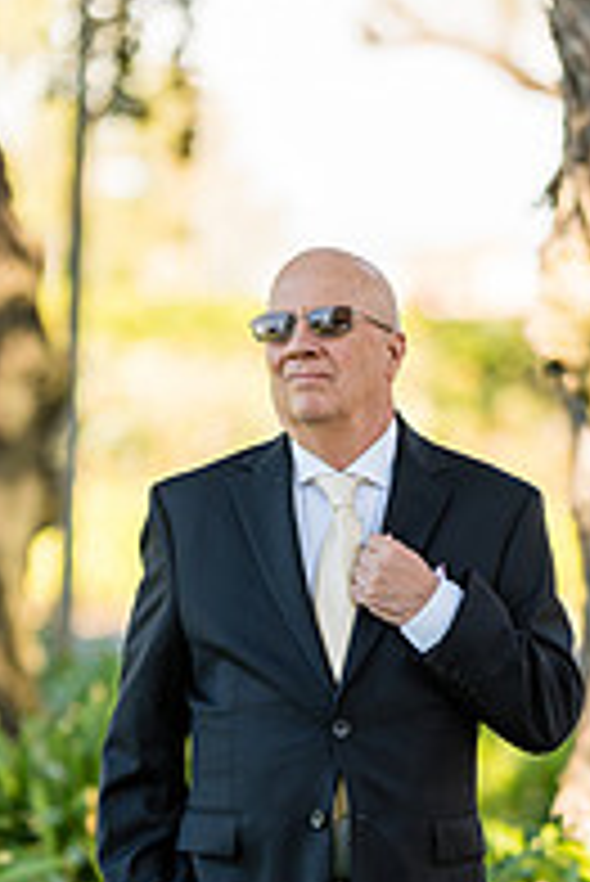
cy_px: 706
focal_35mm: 195
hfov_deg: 7.1
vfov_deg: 10.5
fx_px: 4785
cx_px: 378
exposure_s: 1/1250
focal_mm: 85
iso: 100
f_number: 1.4
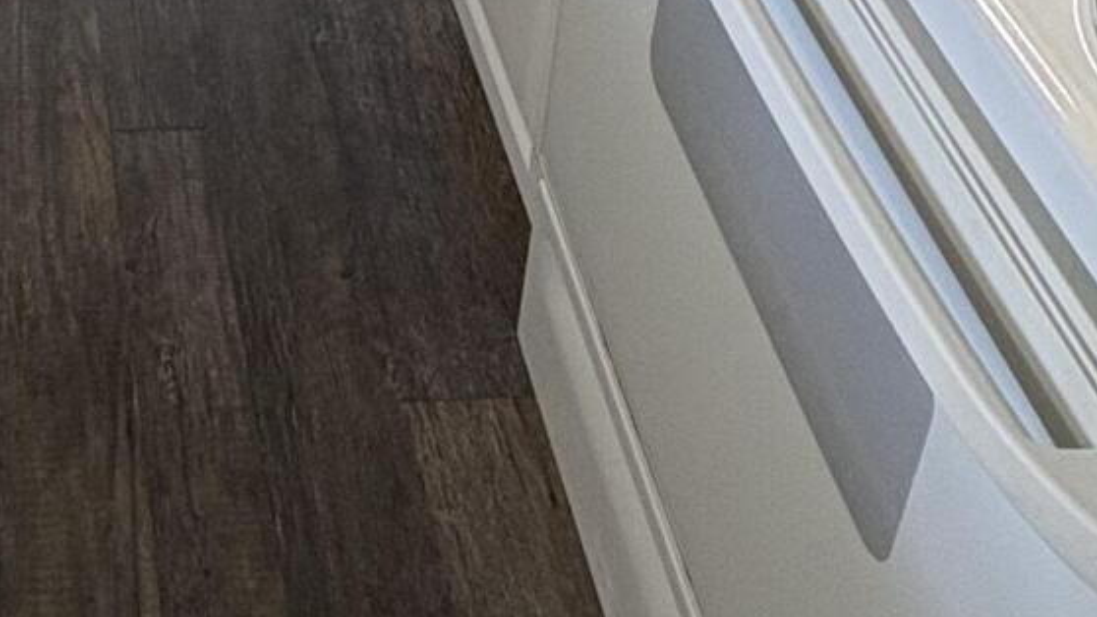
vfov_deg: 16.3
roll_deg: +2.0
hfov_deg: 31.0
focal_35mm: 63
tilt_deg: -27.6
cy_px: -466
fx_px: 1833
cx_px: 16
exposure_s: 1/60
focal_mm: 2.22
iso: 200
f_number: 2.2
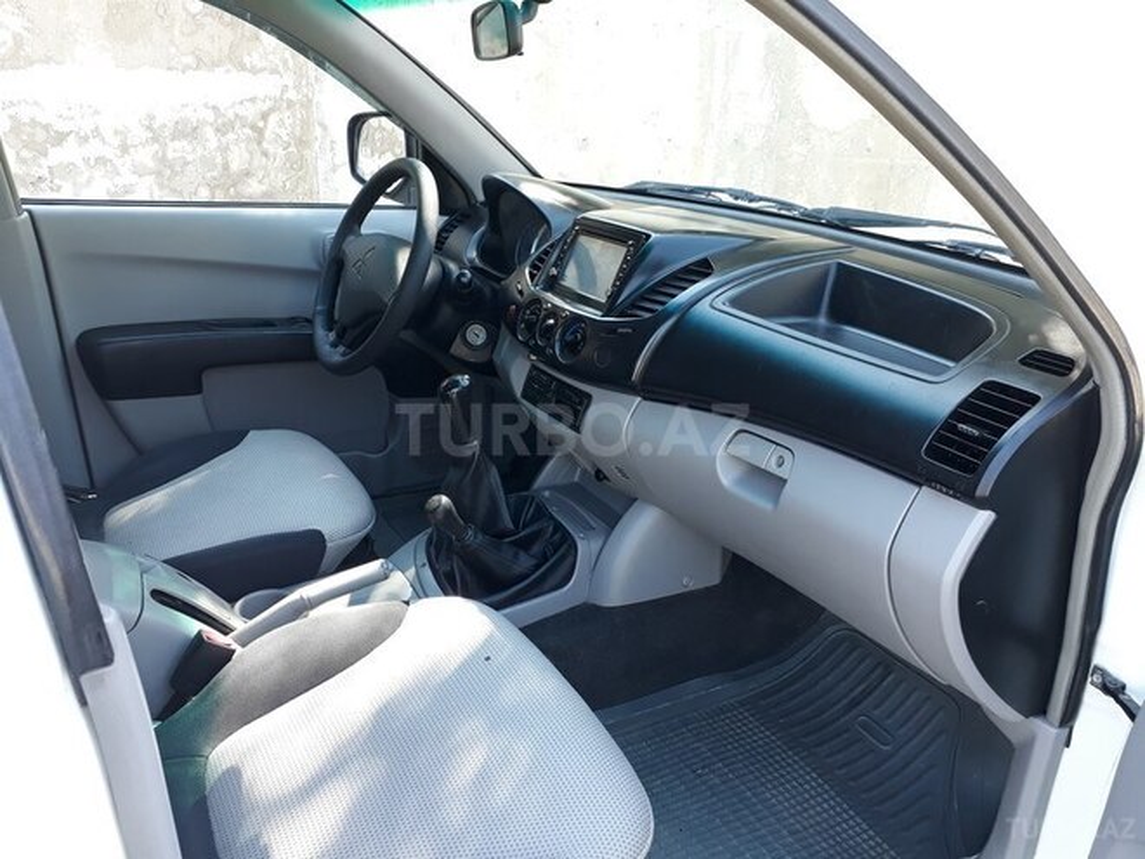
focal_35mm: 27
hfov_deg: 65.3
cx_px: 572
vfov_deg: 51.4
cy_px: 430
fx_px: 893
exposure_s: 1/50
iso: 50
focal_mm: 3.6
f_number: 1.9
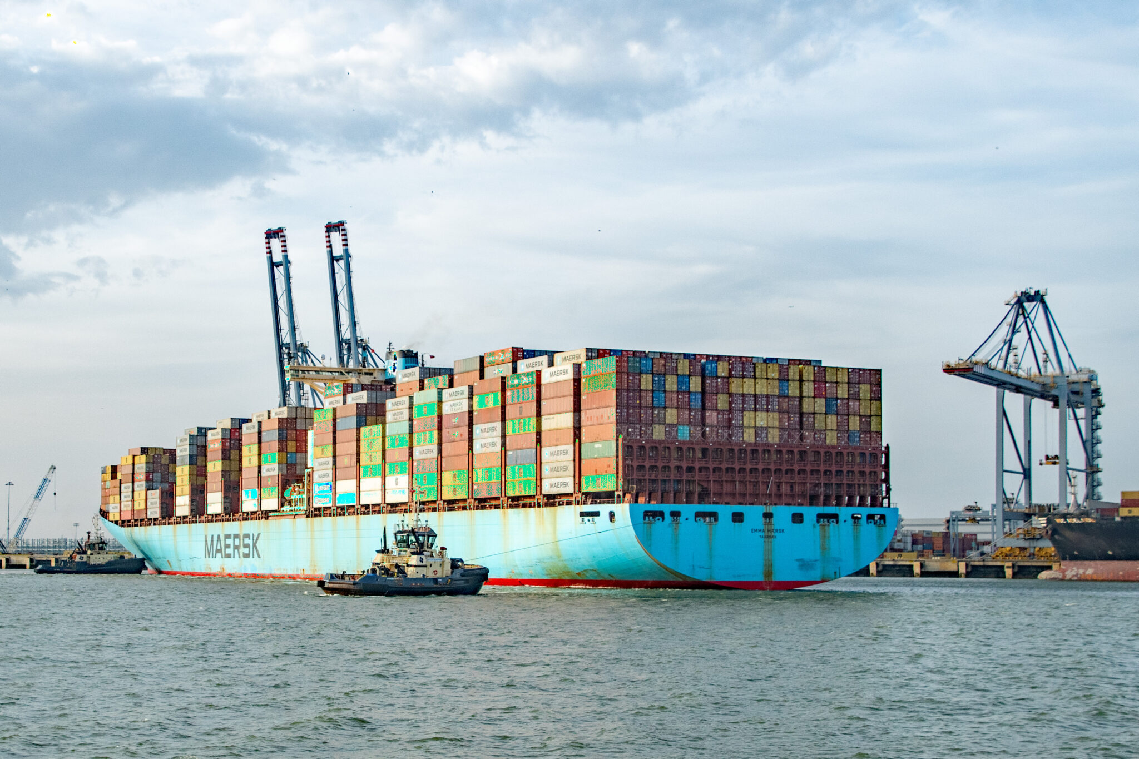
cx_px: 570
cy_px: 380
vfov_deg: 31.9
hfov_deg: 46.4
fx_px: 1329
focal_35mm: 42
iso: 250
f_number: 5
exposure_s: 1/2000
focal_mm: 28
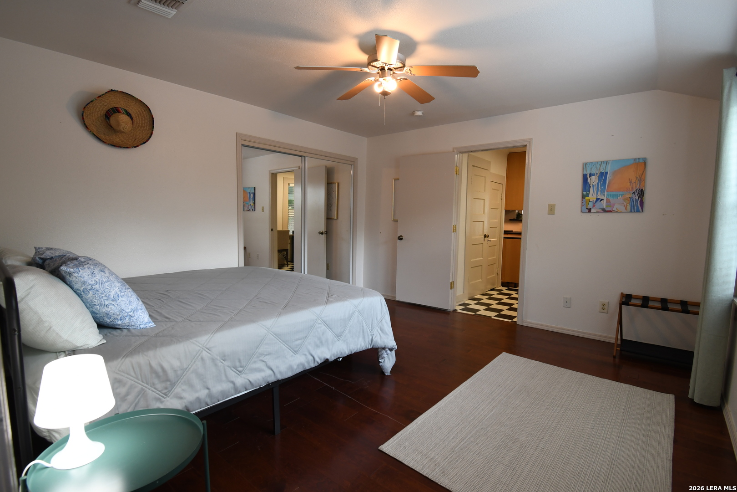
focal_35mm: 16
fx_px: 328
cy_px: 246
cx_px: 368
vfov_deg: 73.7
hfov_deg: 96.7
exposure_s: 1/15
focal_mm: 11
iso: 500
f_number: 7.1
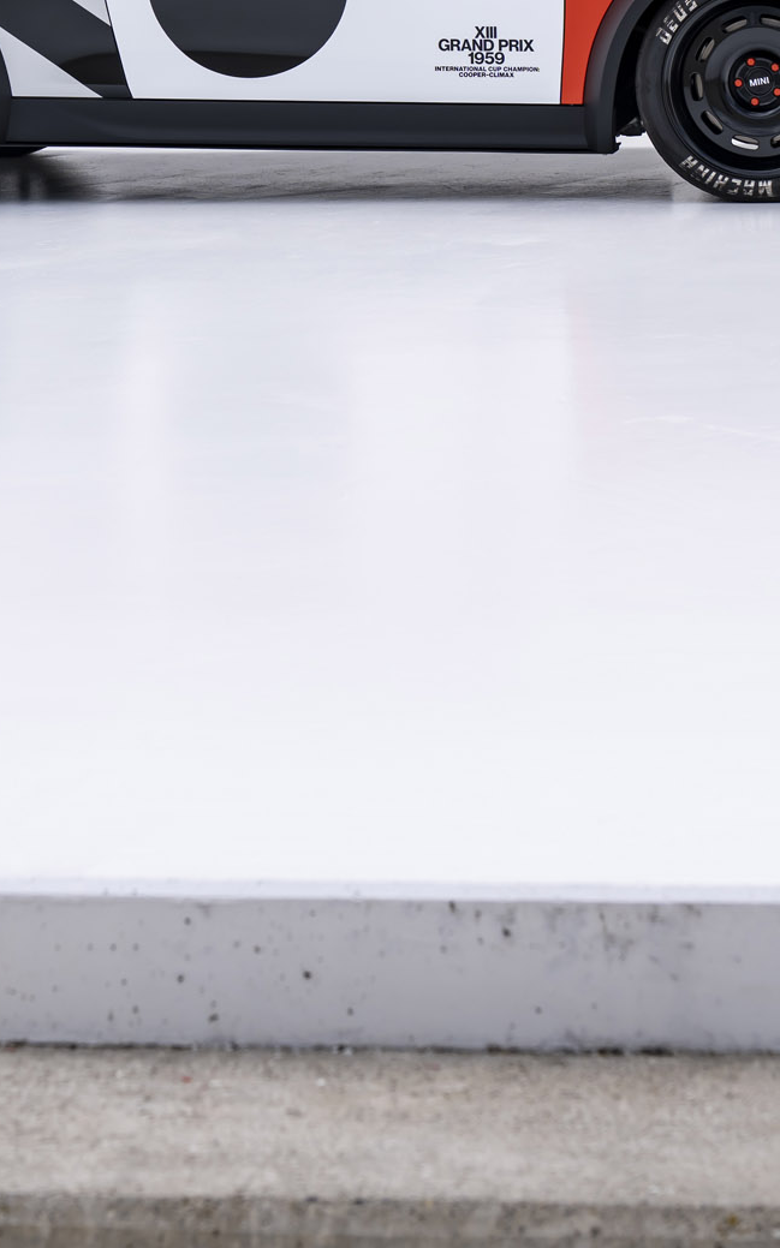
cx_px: 350
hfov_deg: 11.9
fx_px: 3743
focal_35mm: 110
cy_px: -125
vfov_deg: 18.2
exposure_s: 1/250
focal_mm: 48
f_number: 4.5
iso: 100
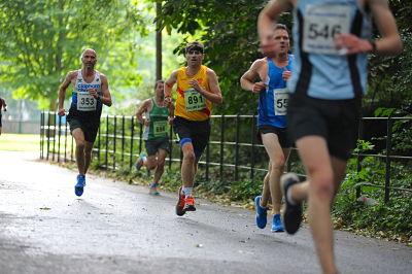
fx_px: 1544
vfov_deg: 10.1
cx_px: 206
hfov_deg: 15.2
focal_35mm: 135
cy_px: 137
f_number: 2.8
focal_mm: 135
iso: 1600
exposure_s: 1/640
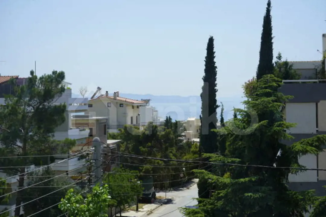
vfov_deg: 19.4
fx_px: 634
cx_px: 163
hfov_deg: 28.9
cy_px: 108
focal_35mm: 70
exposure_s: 1/200
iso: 100
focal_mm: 70
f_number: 11
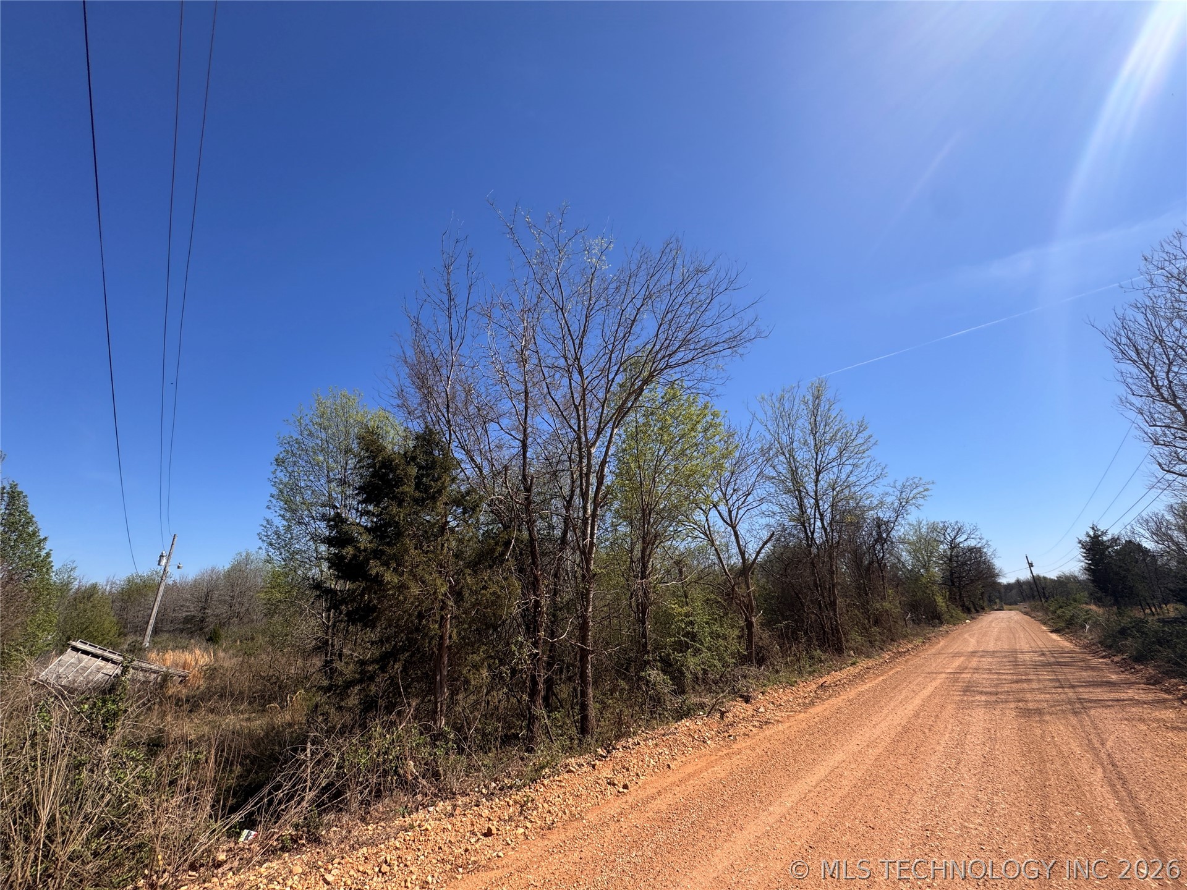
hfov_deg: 102.1
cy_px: 445
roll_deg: +0.5
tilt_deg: +18.7
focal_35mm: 14
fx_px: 480
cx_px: 594
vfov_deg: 85.7
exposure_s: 1/1672
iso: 50
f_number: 2.2
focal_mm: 2.22
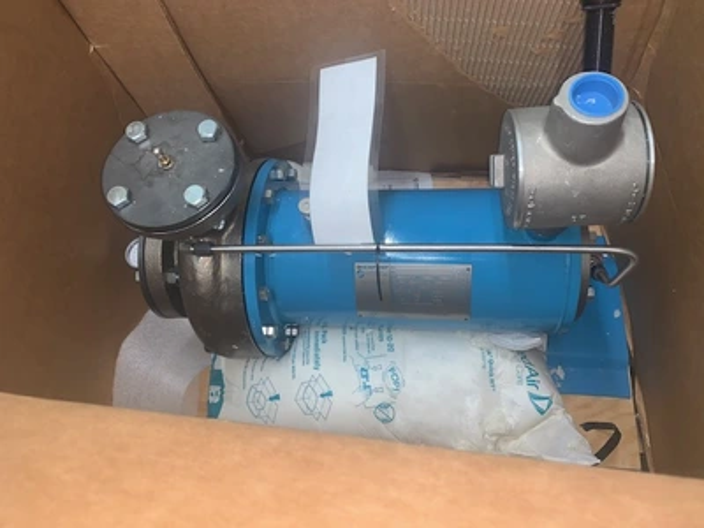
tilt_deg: -62.9
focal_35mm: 26
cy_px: 264
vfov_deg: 53.1
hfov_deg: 67.3
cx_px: 352
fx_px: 529
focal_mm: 4.25
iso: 40
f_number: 1.8
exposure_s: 1/15
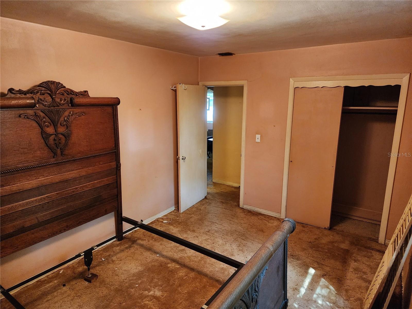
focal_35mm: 23
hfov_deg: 73.9
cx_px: 206
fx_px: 274
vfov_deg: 58.9
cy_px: 154
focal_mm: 6.4
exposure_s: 1/120
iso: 800
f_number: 1.8
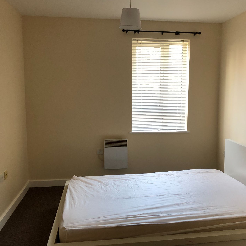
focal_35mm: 36
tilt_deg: -7.5
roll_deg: +0.3
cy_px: 128
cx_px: 142
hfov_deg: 45.9
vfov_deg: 46.0
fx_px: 289
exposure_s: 1/33
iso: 40
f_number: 1.8
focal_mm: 4
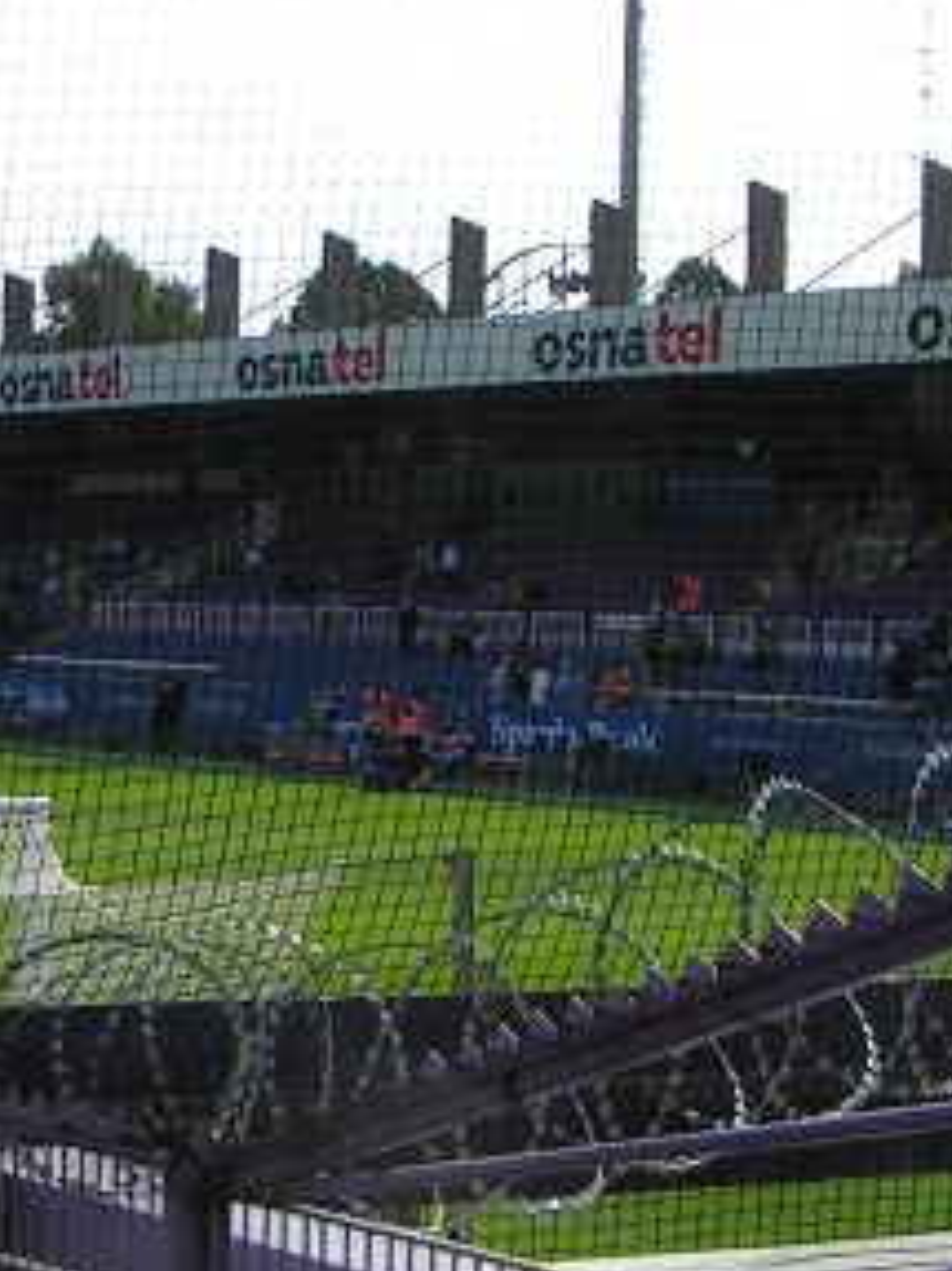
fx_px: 3890
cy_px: 664
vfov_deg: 18.6
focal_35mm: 106
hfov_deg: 13.8
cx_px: 62
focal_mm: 5.8
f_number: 5.6
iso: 50
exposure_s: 1/500
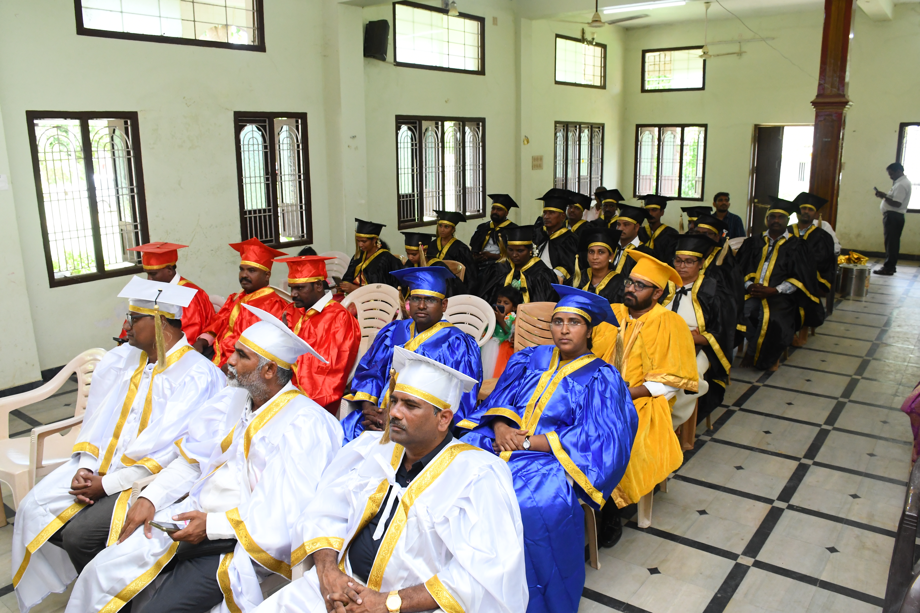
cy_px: 306
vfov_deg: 47.9
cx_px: 460
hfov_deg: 67.4
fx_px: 690
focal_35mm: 27
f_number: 5.6
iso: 2000
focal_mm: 18
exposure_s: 1/125
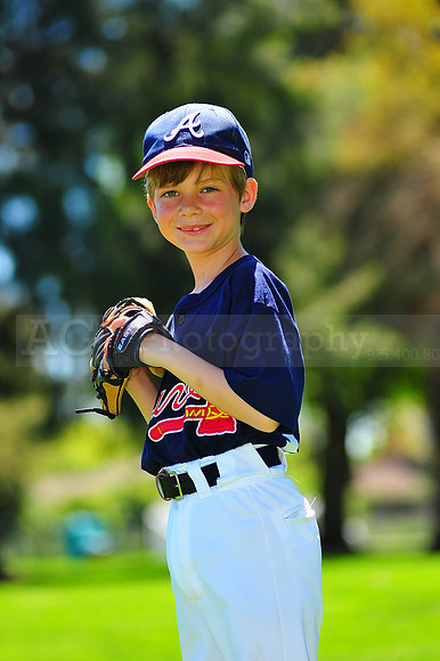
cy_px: 330
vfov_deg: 11.4
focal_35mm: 180
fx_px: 3304
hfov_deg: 7.6
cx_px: 220
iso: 200
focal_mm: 180
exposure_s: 1/400
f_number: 5
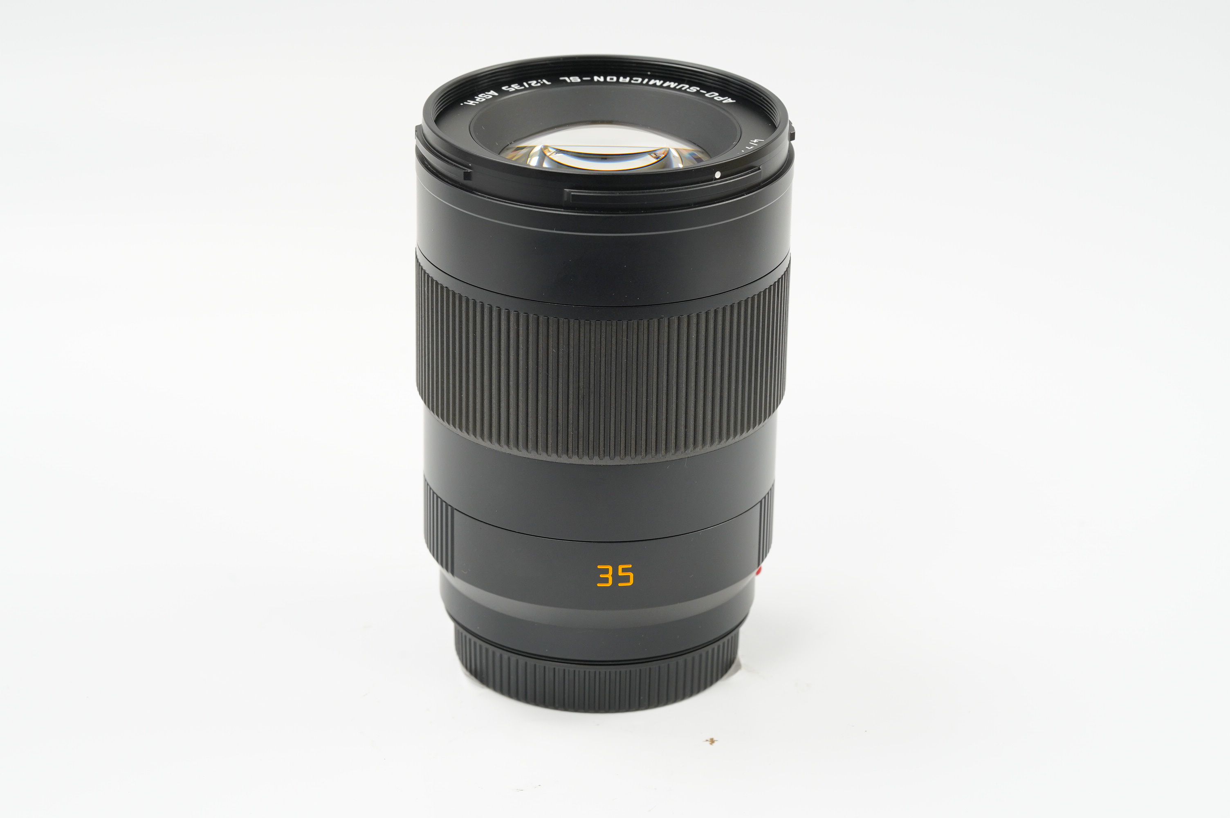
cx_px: 615
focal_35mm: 90
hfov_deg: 22.6
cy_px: 409
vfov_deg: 15.2
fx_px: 3072
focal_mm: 90
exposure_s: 1/10
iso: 1000
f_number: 11
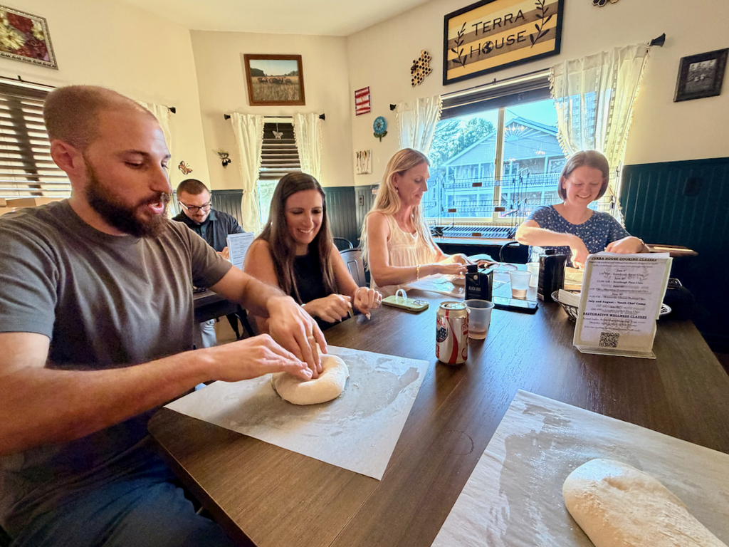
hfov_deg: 102.1
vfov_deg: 85.7
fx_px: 295
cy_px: 274
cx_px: 364
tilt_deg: -11.9
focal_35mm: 14
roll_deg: -0.4
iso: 400
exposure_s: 1/60
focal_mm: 2.22
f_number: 2.2
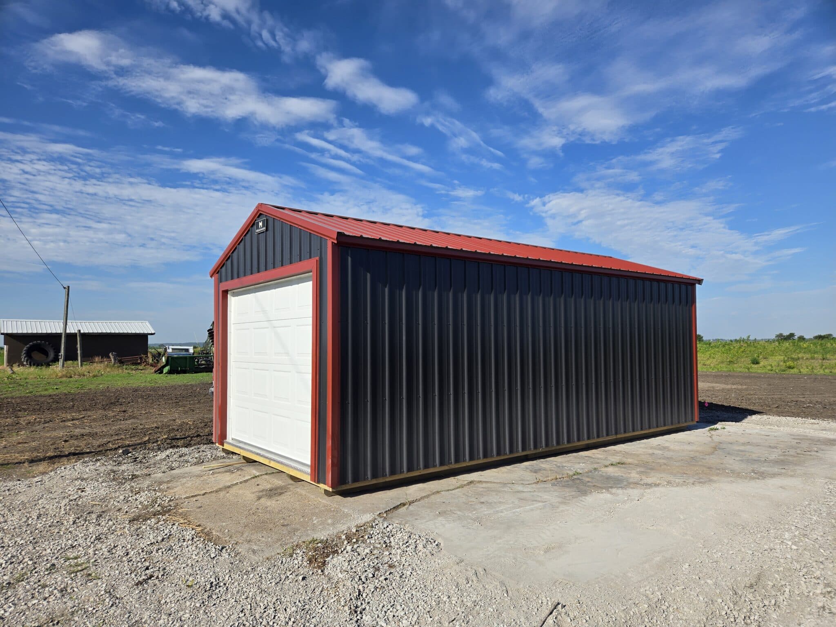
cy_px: 314
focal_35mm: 23
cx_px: 418
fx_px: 555
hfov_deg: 73.9
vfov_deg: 58.9
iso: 25
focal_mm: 5.4
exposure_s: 1/2111
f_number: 1.8
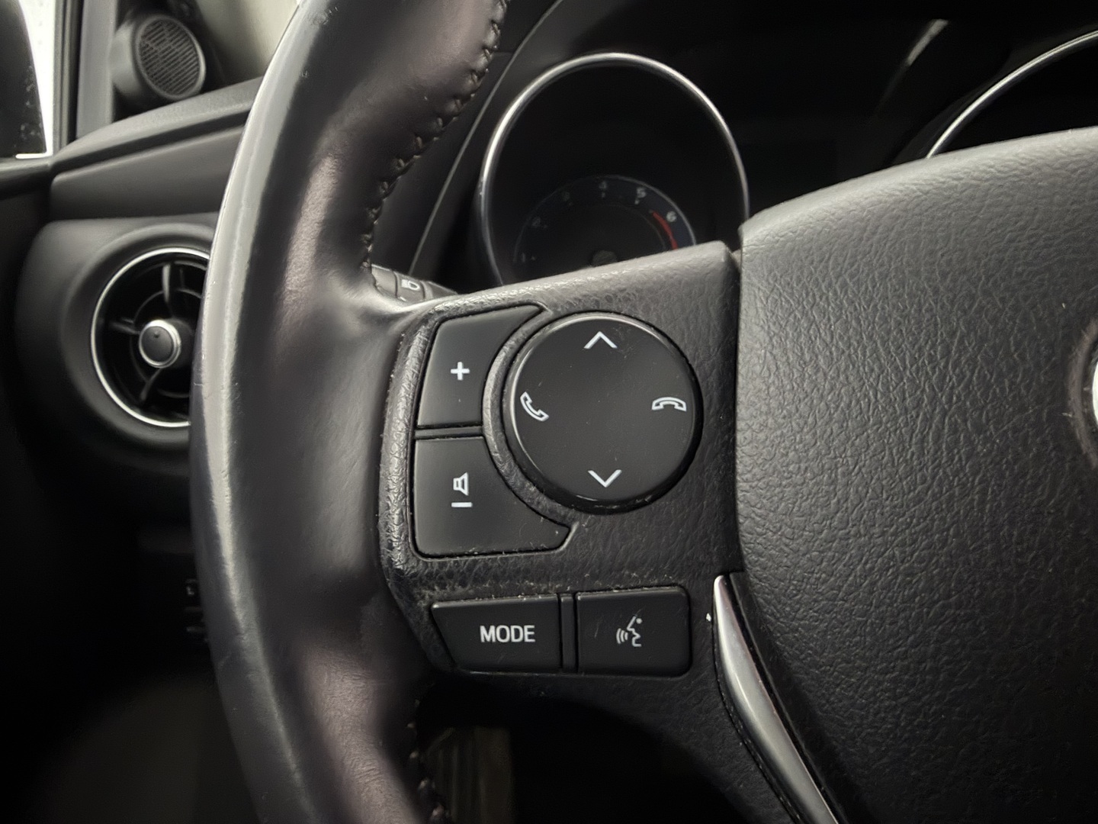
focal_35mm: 24
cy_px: 412
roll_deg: +2.5
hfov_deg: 71.6
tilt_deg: -18.6
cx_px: 549
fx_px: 761
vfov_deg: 56.8
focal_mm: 2.22
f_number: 2.2
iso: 320
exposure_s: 1/8
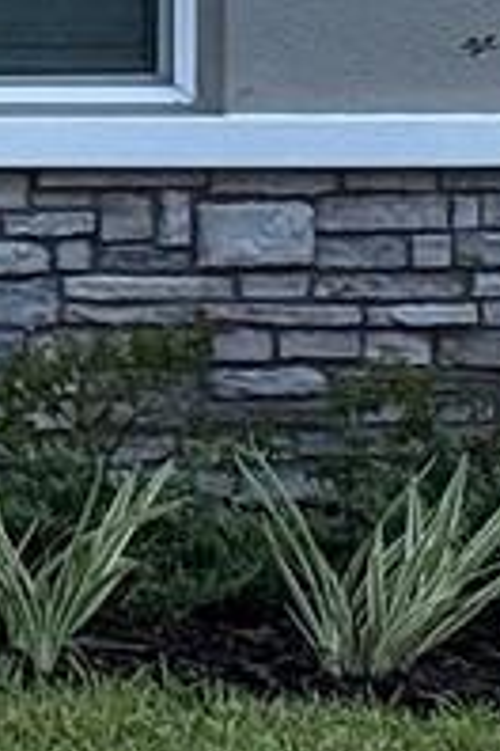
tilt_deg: -0.6
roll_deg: +0.0
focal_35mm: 202
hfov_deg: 5.0
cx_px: -2292
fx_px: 4208
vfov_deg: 10.1
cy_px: -68
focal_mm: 6.76
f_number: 1.78
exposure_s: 1/60
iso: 250
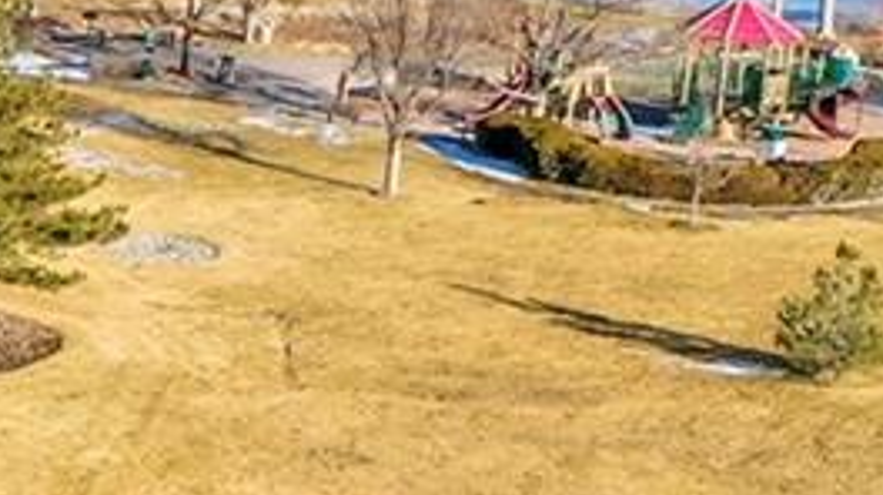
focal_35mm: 178
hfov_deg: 9.8
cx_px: -1572
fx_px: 4164
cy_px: 408
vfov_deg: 6.8
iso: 100
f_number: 5.6
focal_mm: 10.26
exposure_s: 1/400
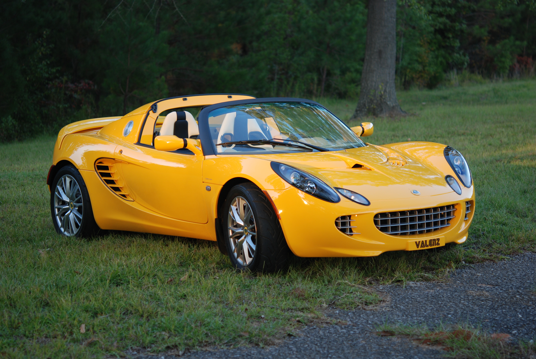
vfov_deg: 15.2
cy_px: 180
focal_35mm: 90
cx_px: 268
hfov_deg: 22.6
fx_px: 1342
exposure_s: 1/125
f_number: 2.8
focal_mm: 60
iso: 200
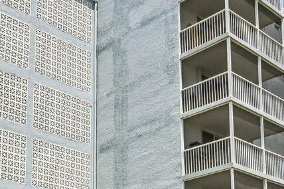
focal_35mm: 67
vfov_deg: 18.9
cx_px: 106
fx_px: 528
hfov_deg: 30.0
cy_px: 242
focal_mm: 14
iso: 1000
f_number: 8
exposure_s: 1/4000
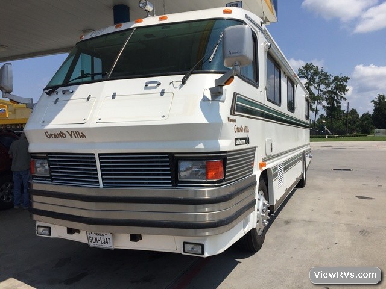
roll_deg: +1.8
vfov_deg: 48.2
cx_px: 193
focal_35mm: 29
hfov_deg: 61.7
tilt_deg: -2.0
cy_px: 144
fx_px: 323
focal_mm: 4.15
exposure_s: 1/4405
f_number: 2.2
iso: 32
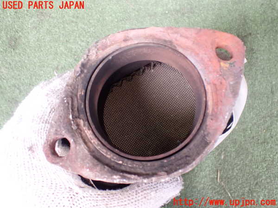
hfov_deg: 60.0
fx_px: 241
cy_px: 104
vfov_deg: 46.8
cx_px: 139
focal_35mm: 30
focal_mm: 5.4
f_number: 2.3
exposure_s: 1/125
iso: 500
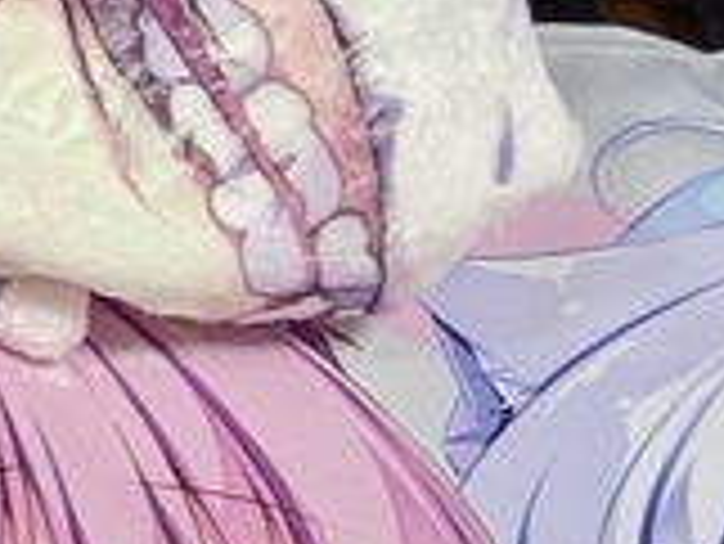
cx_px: -1565
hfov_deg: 8.1
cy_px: 220
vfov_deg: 7.4
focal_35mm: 201
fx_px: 4207
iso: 92
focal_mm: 4.44
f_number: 1.8
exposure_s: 1/24
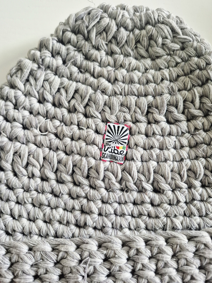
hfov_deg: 58.9
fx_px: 188
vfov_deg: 73.9
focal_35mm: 23
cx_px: 106
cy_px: 142
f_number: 1.8
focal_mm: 5.4
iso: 800
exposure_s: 1/100
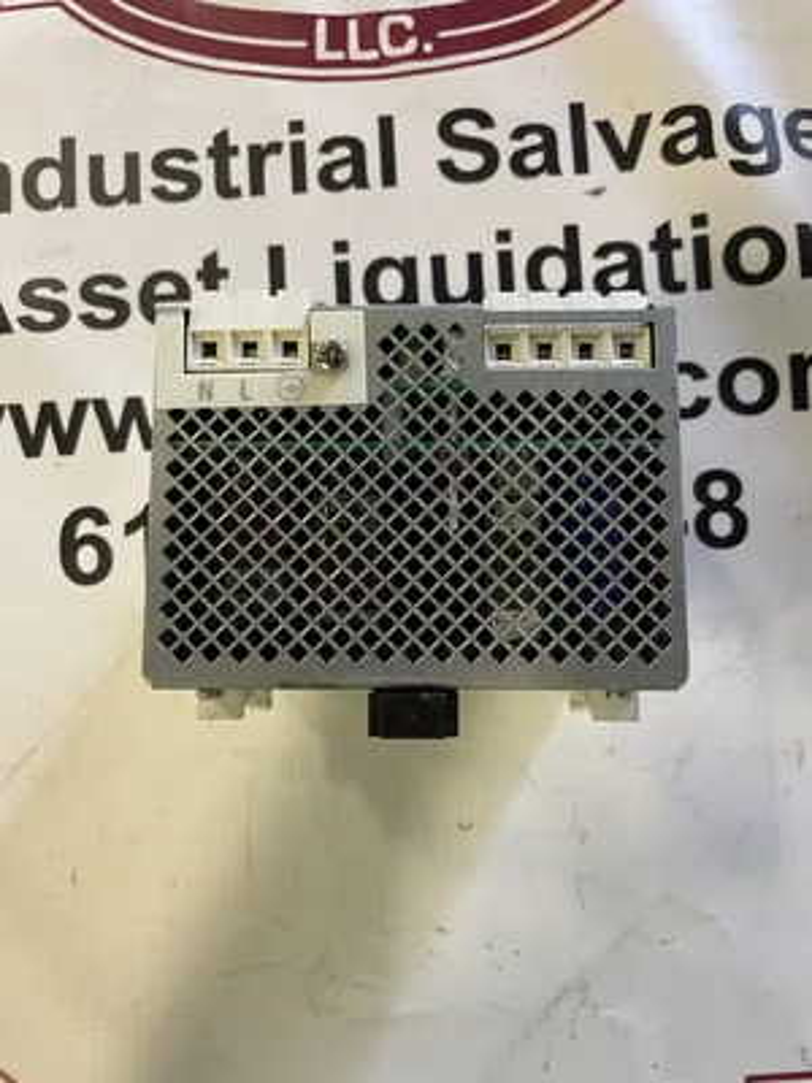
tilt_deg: -84.3
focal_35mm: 26
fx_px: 813
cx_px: 406
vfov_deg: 67.3
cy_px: 542
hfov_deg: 53.1
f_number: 1.6
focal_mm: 4.2
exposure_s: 1/60
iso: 160
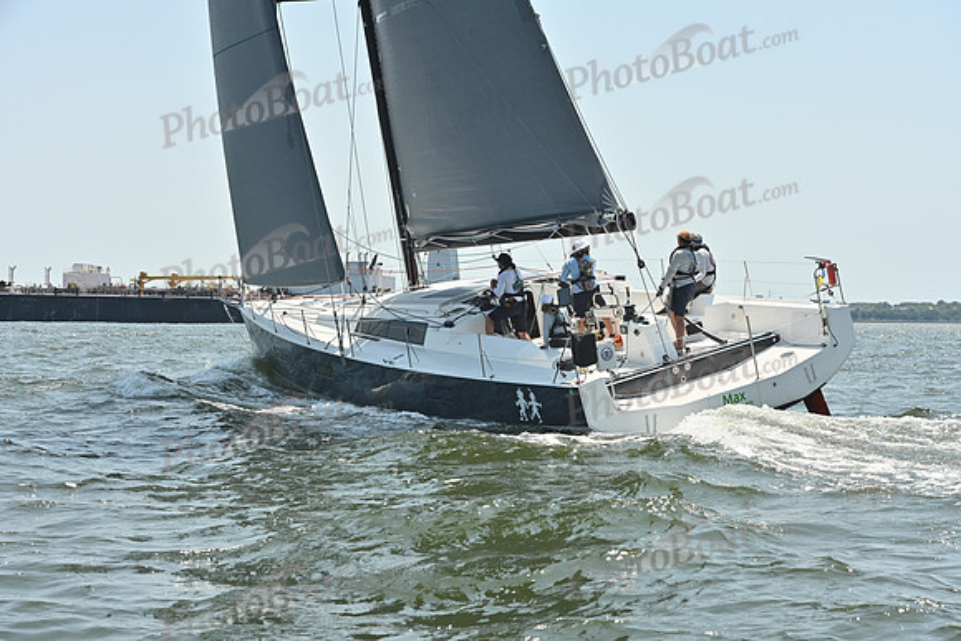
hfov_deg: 28.8
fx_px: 1869
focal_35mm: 70
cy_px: 320
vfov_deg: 19.5
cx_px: 480
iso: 320
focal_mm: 70
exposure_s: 1/1250
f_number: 8
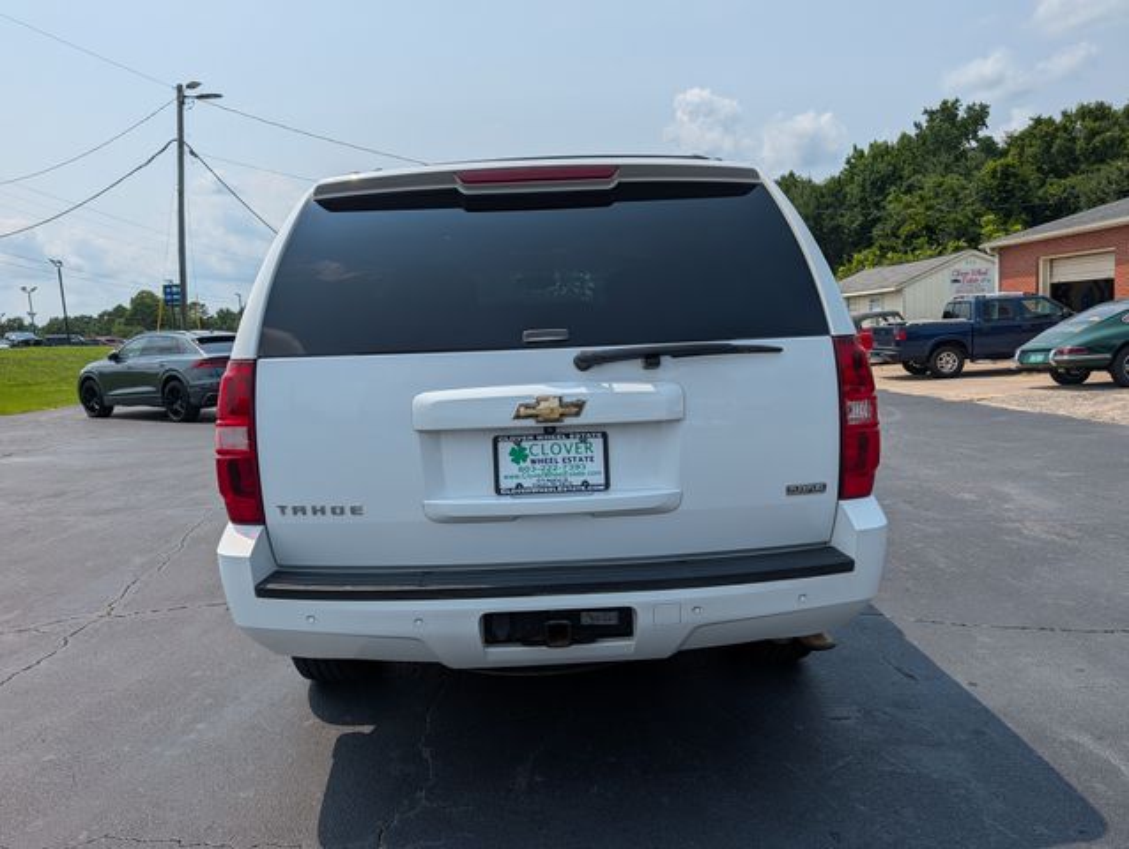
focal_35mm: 24
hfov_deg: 71.5
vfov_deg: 56.9
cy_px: 424
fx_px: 784
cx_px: 564
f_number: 1.68
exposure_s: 1/9901
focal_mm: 6.9
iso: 19
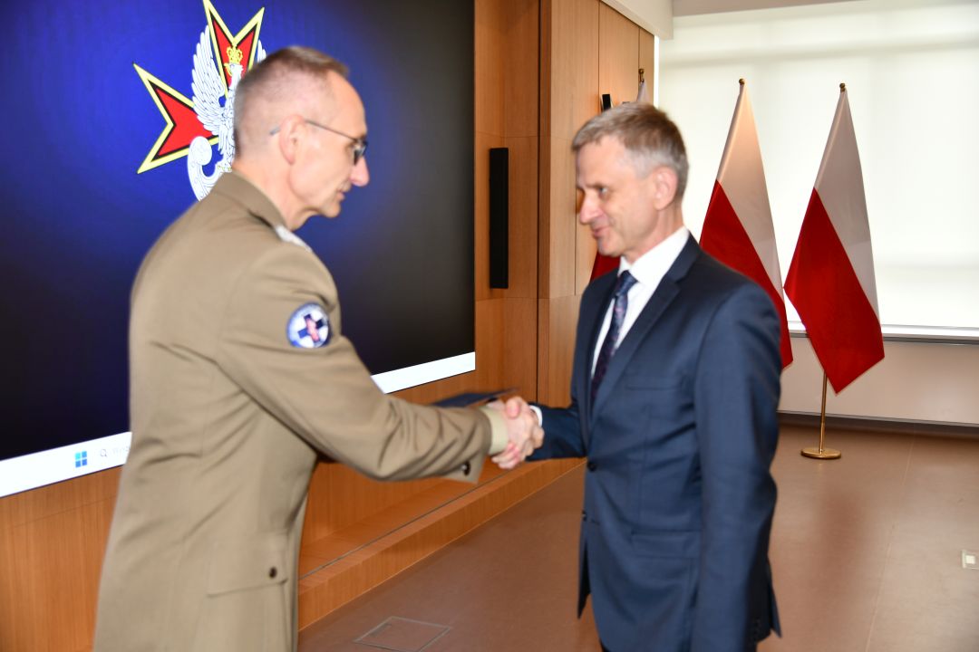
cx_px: 490
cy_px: 326
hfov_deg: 54.4
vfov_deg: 37.9
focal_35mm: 35
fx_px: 952
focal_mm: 35
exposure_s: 1/60
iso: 360
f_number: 4
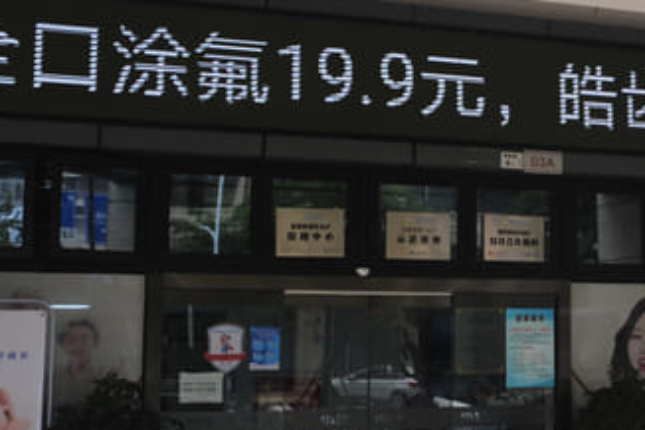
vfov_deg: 17.9
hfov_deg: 25.7
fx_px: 1361
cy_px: 162
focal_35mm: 76
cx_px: 603
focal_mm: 31
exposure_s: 1/200
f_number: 5.6
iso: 200
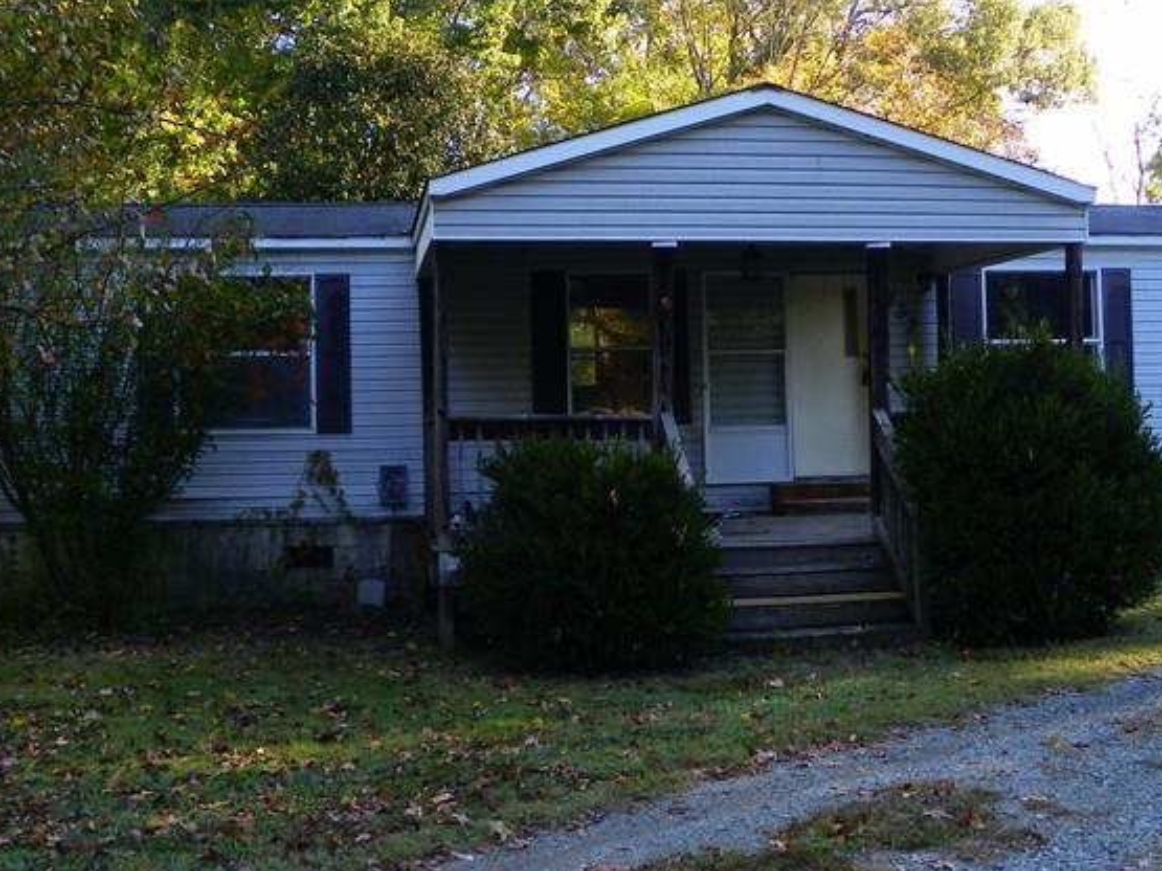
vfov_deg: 30.2
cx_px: 605
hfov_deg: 39.7
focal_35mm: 48
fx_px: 1611
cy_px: 400
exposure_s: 1/125
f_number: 2.8
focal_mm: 4.6
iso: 64
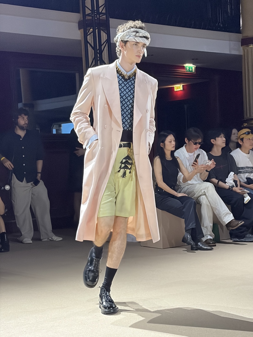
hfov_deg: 28.0
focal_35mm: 52
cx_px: 126
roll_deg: +2.2
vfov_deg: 36.8
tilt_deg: -0.9
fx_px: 507
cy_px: 168
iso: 250
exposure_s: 1/40
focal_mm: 5.96
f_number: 1.6
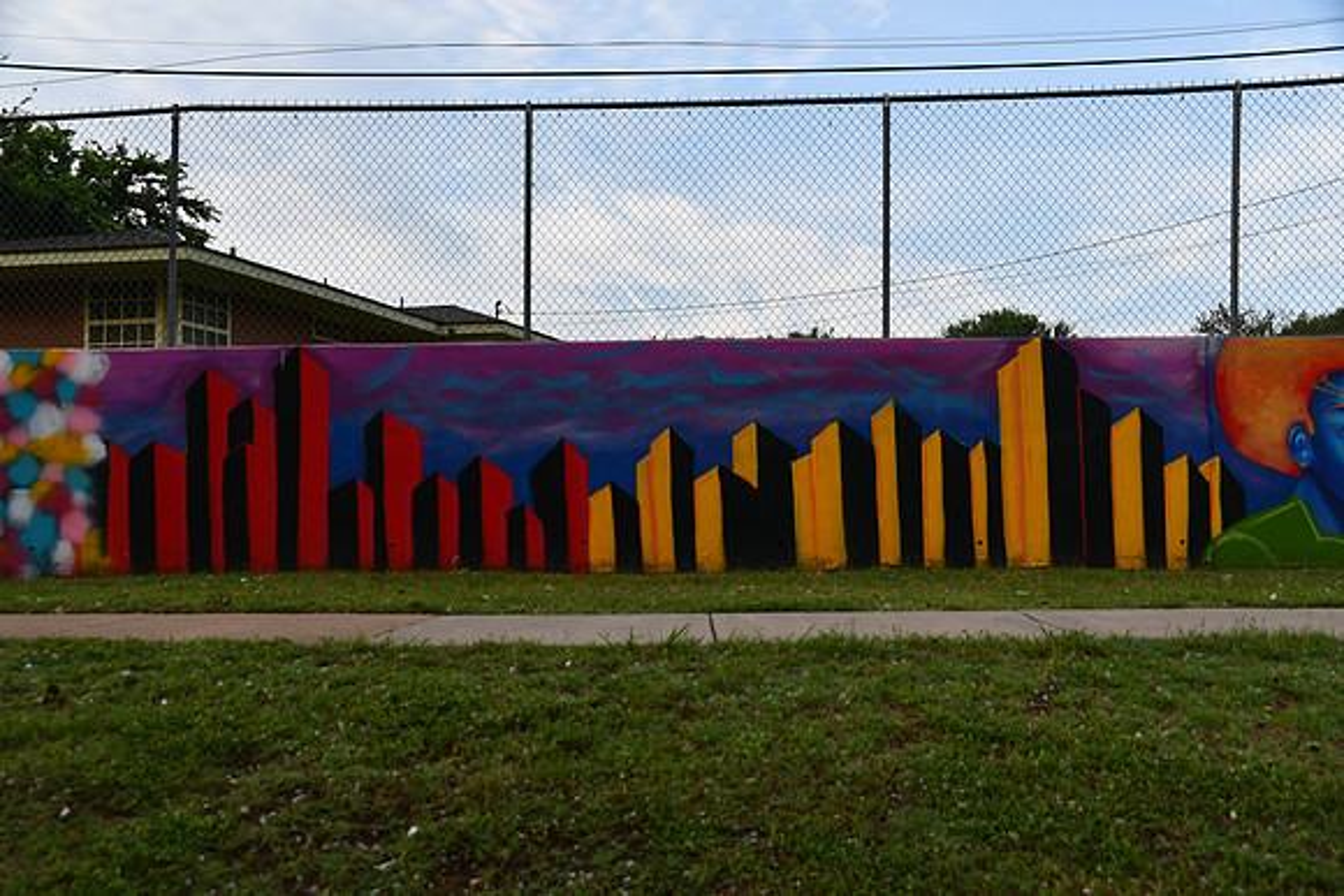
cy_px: 448
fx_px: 1344
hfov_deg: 53.1
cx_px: 672
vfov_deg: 36.9
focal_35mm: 36
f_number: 6.3
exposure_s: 1/250
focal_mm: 24
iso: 200
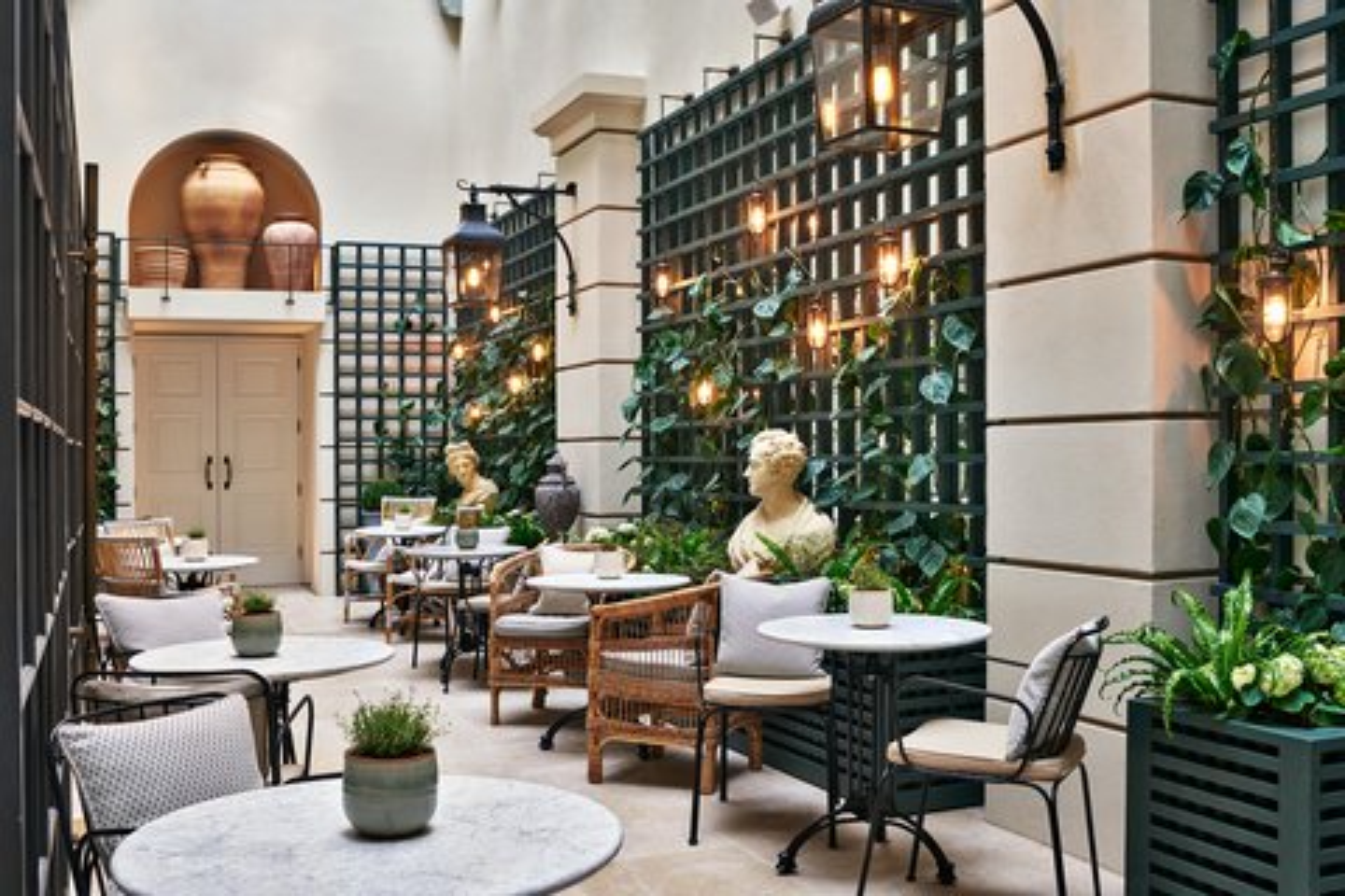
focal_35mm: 35
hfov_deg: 54.4
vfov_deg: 37.9
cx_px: 672
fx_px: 1308
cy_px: 448
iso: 100
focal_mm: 35
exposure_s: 1/2.5
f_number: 11
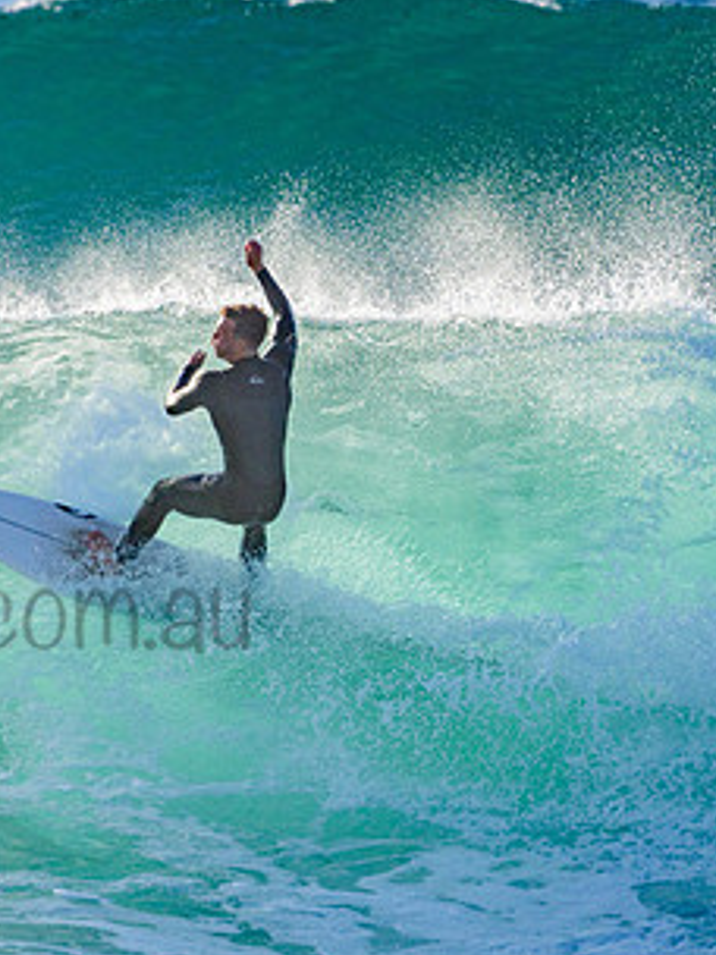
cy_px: 537
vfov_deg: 1.8
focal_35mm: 1125
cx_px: 125
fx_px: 31026
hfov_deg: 1.3
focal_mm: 500
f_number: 5.6
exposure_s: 1/2000
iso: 200
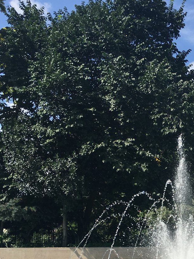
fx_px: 419
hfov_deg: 25.2
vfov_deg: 33.1
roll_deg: +1.2
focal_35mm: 56
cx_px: 180
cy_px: 216
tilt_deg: +2.9
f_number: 2.2
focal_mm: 4.15
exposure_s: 1/1789
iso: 25
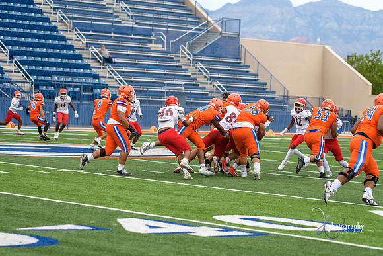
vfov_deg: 11.4
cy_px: 128
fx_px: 1277
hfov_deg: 17.1
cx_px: 192
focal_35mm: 120
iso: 450
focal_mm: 120
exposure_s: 1/1000
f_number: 3.5
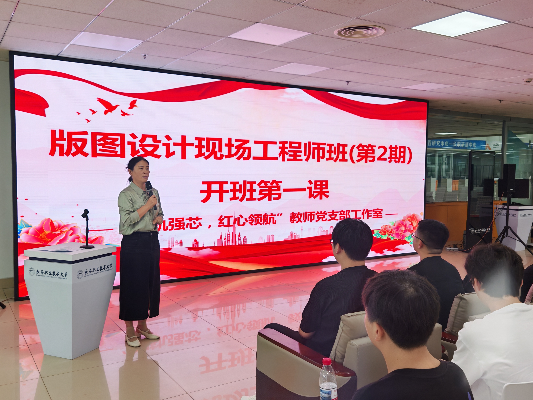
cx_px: 266
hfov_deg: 55.4
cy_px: 200
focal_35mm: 33
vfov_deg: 42.9
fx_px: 508
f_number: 1.9
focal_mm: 6.67
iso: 125
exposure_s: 1/240
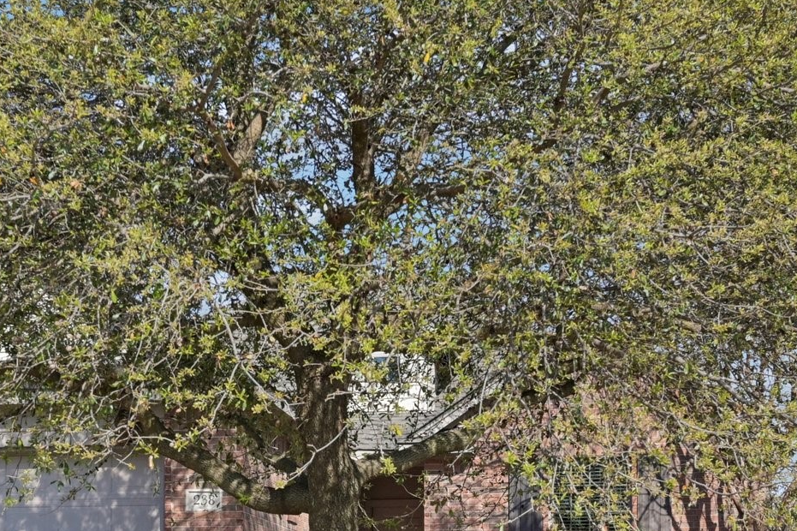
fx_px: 1461
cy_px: 468
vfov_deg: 20.2
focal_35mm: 66
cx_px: 303
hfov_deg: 30.4
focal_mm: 30
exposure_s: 1/800
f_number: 8
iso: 400
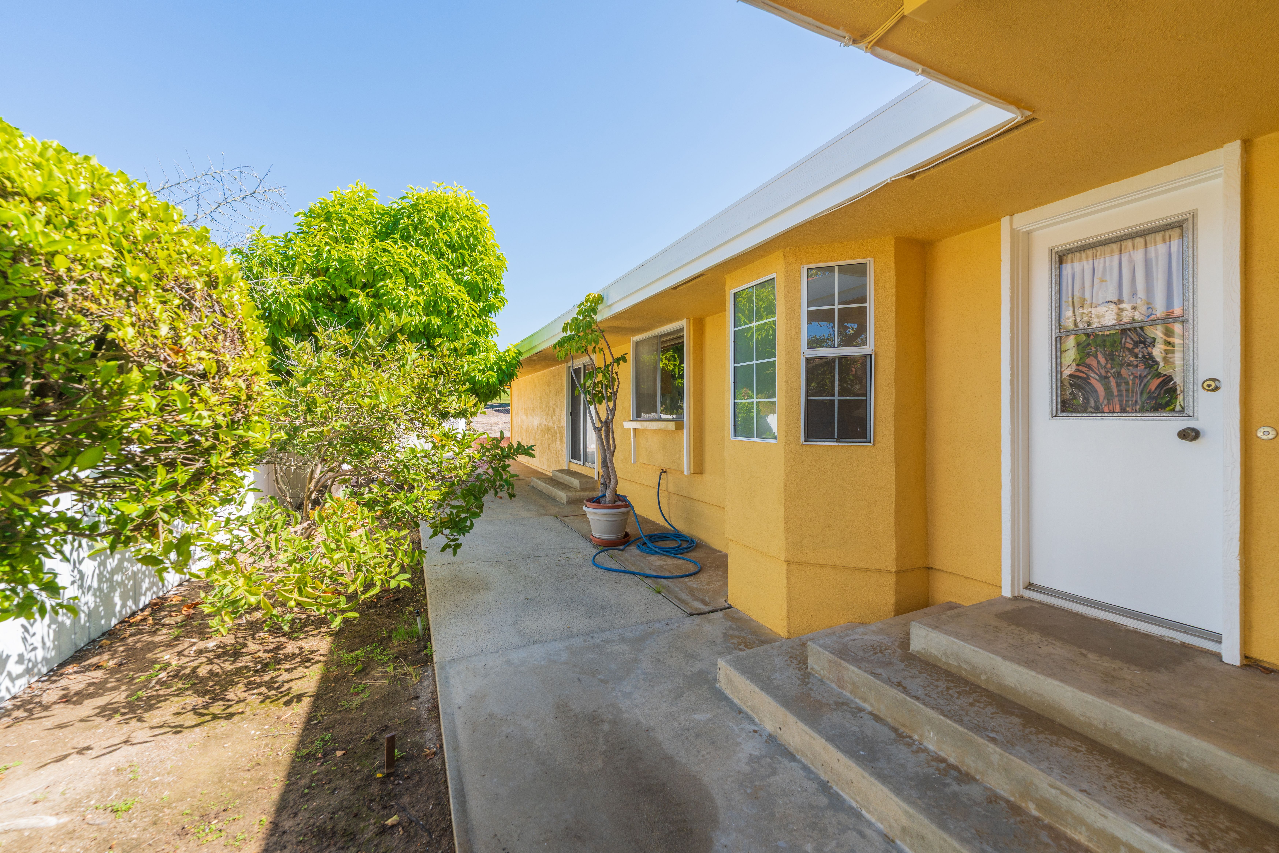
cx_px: 640
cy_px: 426
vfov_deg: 81.2
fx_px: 497
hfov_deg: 104.3
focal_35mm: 14
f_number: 7.1
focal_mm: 14
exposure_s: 1/160
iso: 100
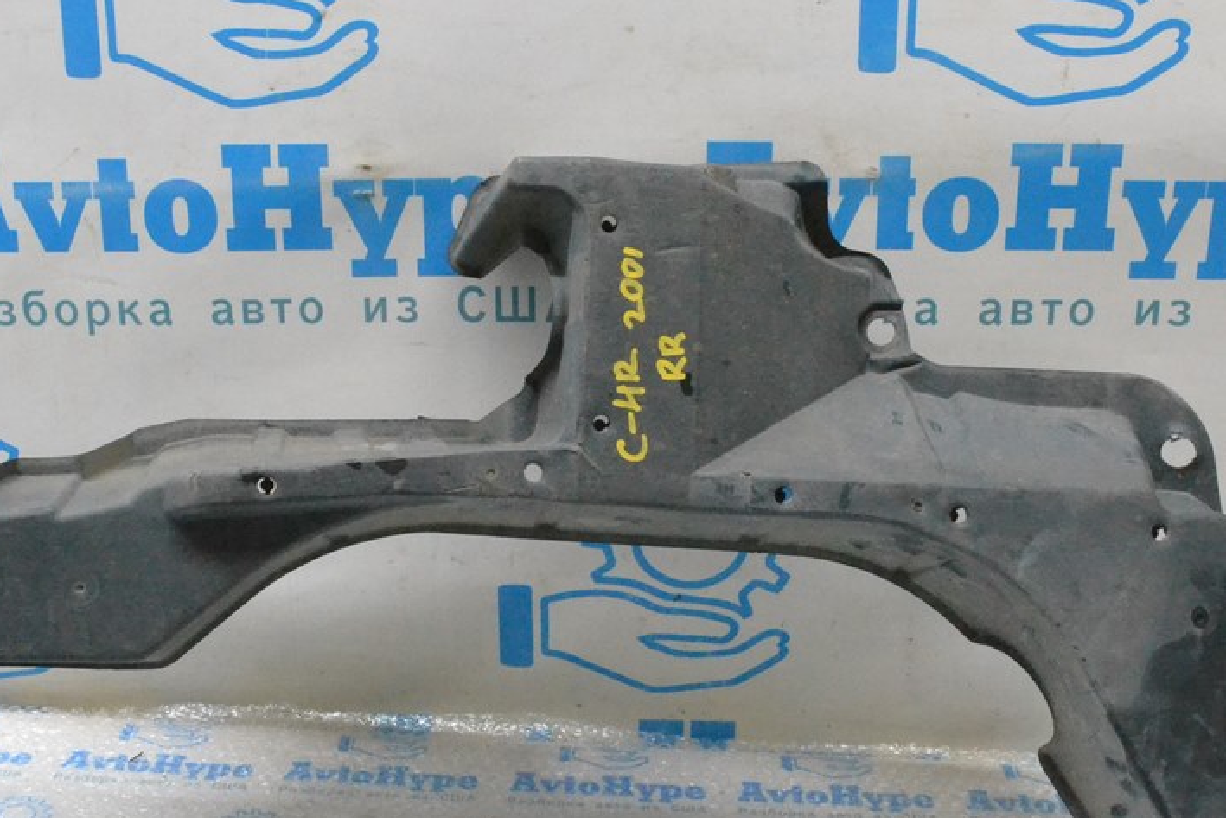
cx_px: 534
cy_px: 395
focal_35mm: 52
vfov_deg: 26.0
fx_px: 1771
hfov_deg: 38.1
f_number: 11
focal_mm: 24
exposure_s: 1/100
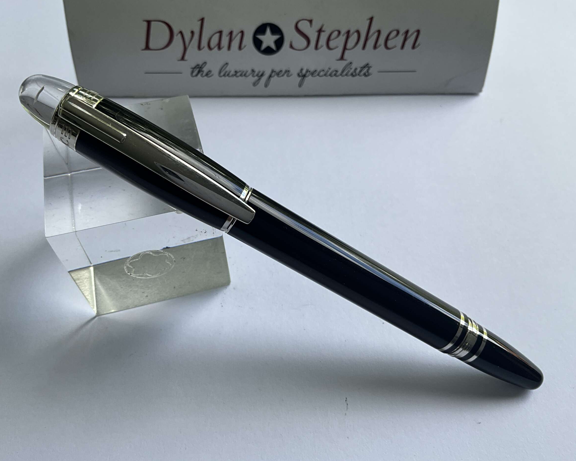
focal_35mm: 31
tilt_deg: -55.7
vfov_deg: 47.1
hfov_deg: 57.2
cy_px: 234
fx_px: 528
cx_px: 274
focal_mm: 3
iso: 20
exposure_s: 1/143
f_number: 1.8
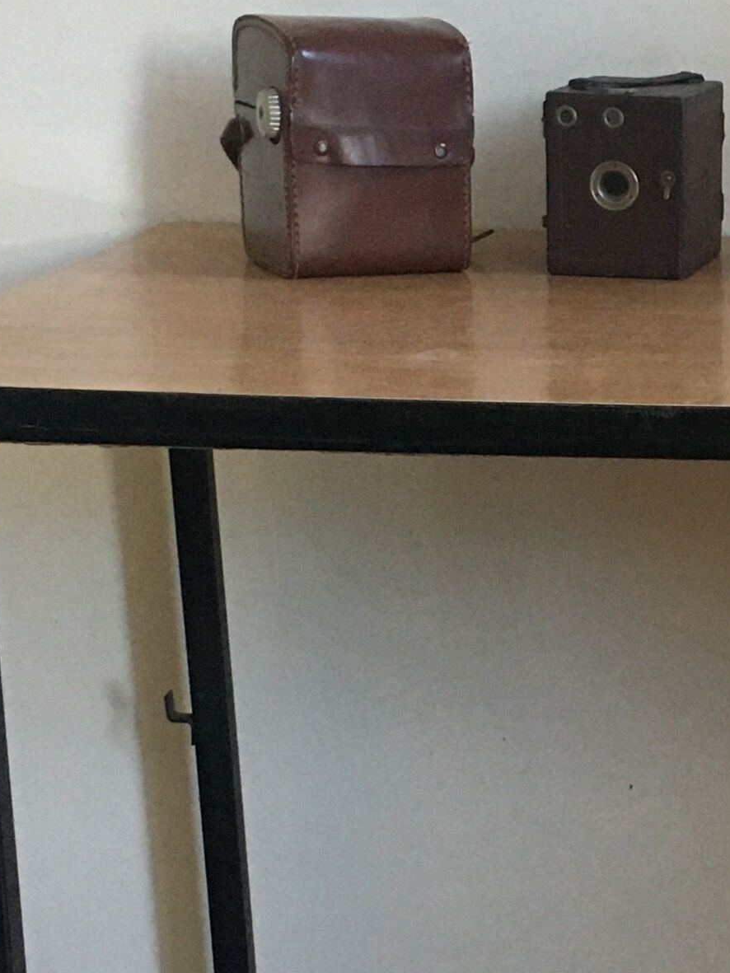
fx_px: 2783
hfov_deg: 14.3
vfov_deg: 19.8
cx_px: 971
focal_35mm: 99
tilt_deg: -13.8
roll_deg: -0.5
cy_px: 617
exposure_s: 1/25
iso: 200
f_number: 2.2
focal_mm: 4.15
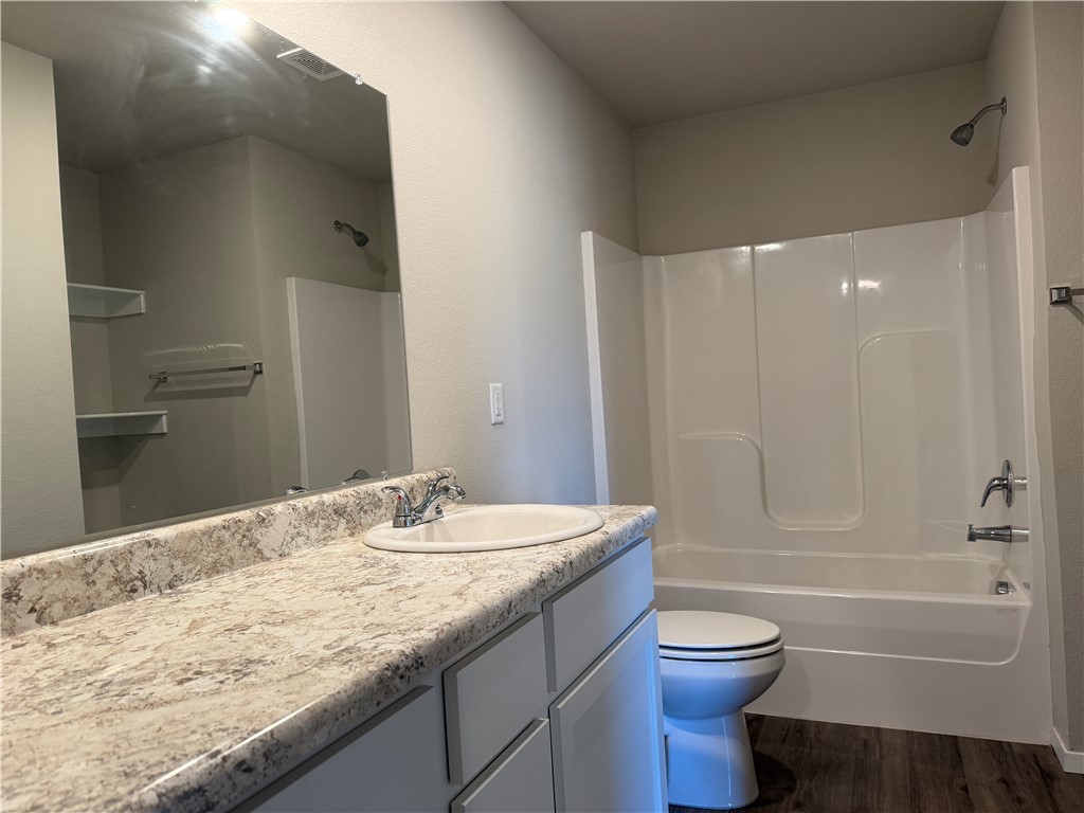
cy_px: 406
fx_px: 752
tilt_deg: -1.0
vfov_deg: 56.8
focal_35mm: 24
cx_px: 542
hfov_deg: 71.6
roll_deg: +3.8
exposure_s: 1/60
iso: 160
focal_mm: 6.76
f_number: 1.78
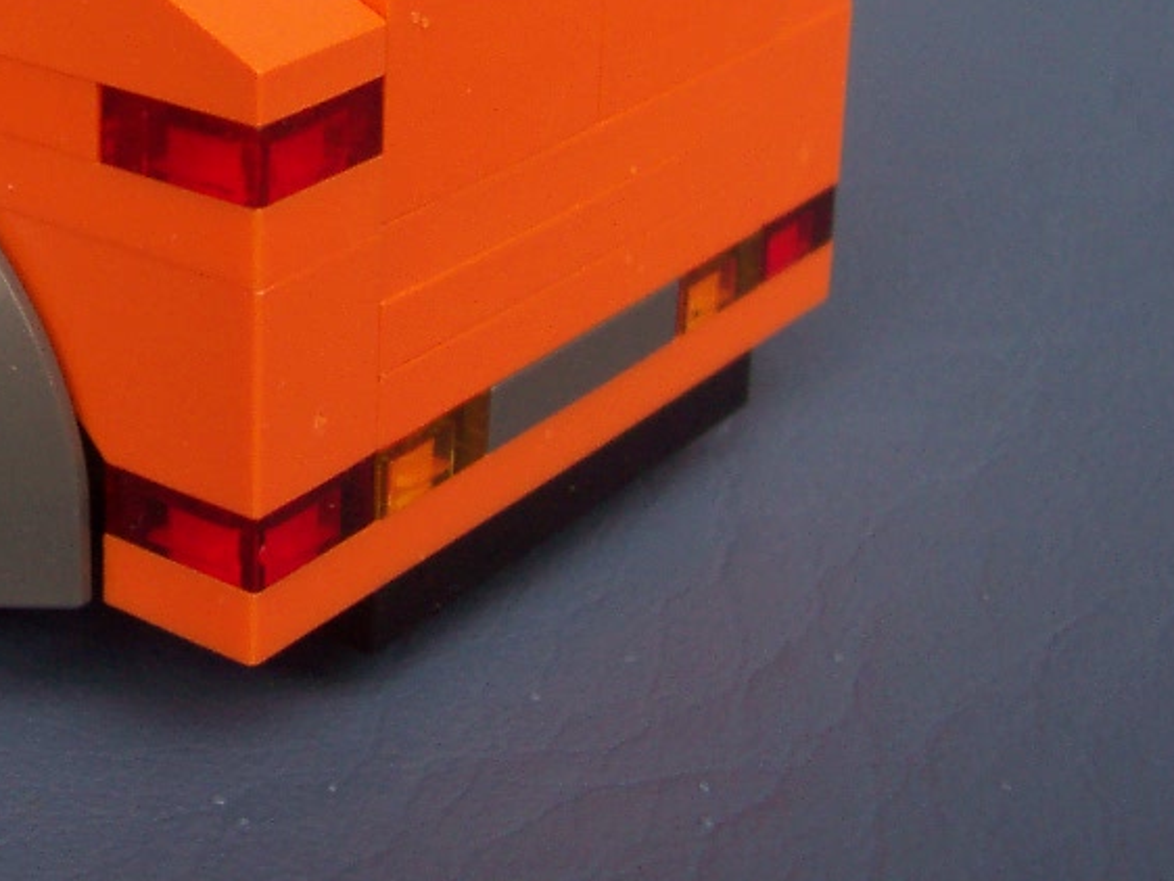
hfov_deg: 23.6
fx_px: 2680
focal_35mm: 79
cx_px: -27
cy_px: 52
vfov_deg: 18.3
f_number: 2.8
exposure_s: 1/250
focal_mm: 5.6
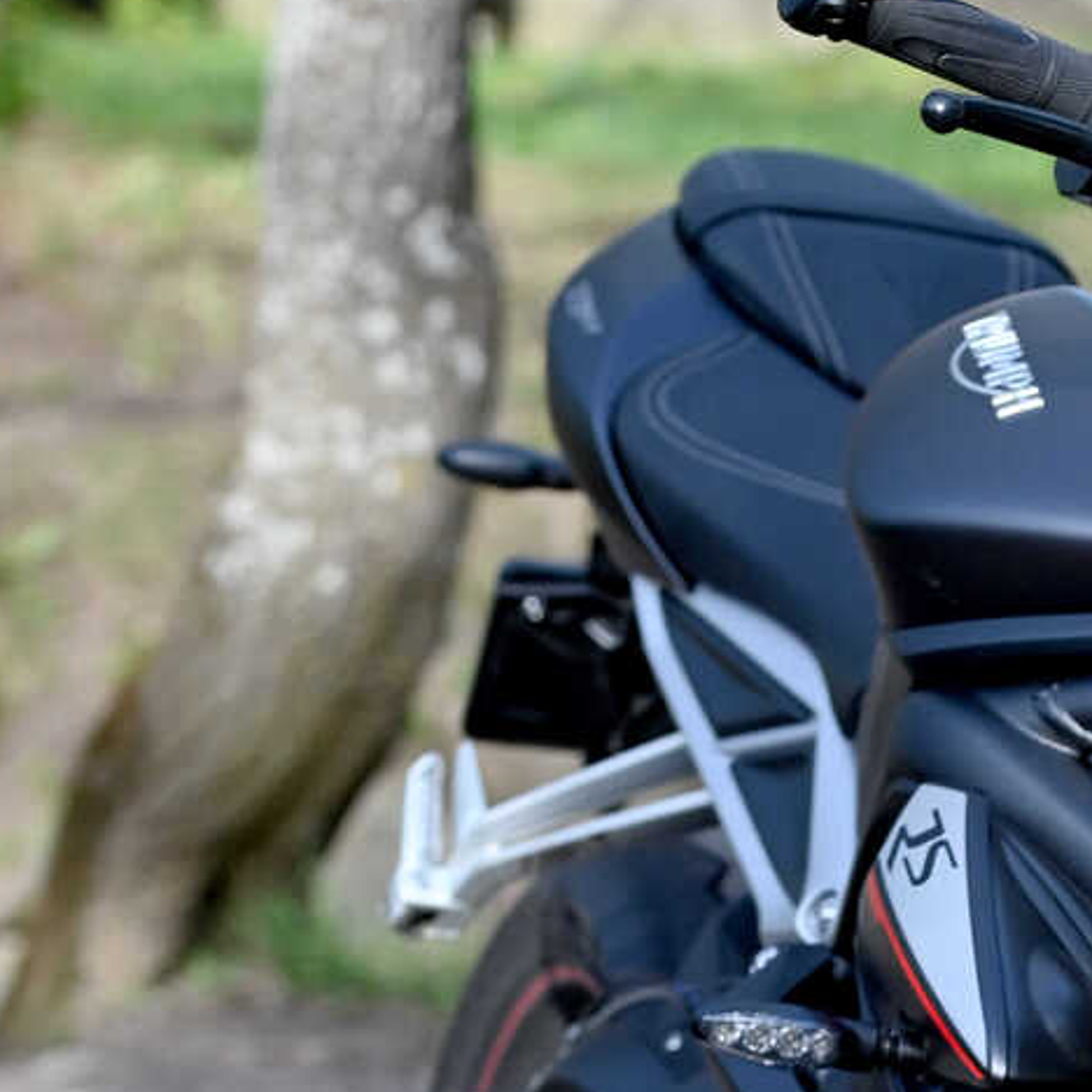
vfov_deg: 7.0
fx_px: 8816
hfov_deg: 7.0
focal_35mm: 247
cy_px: 1272
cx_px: 1239
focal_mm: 85
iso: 800
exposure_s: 1/1600
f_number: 4.5
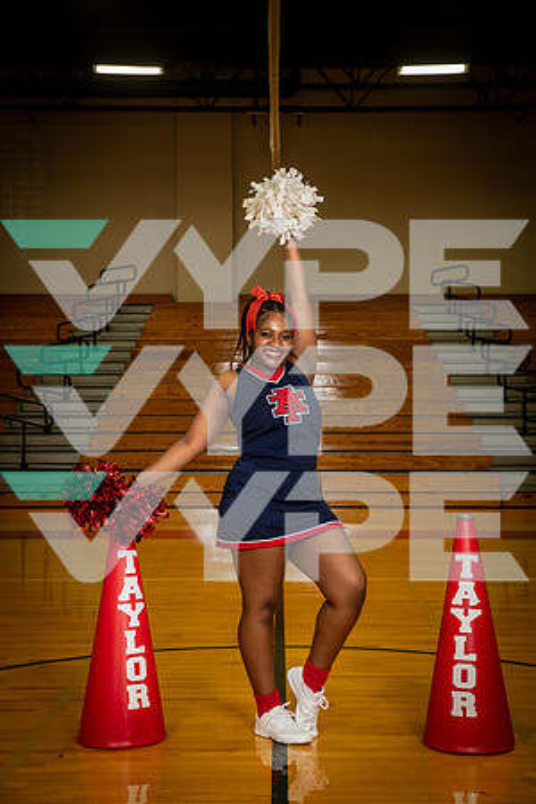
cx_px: 268
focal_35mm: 60
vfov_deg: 33.4
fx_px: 1340
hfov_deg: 22.6
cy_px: 402
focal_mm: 60
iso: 800
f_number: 7.1
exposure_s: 1/160
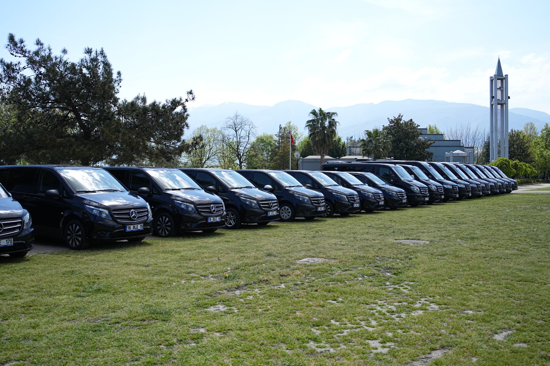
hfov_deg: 54.4
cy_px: 183
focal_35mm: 35
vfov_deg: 37.9
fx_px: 535
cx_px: 275
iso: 100
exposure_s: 1/1600
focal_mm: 35
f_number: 2.5
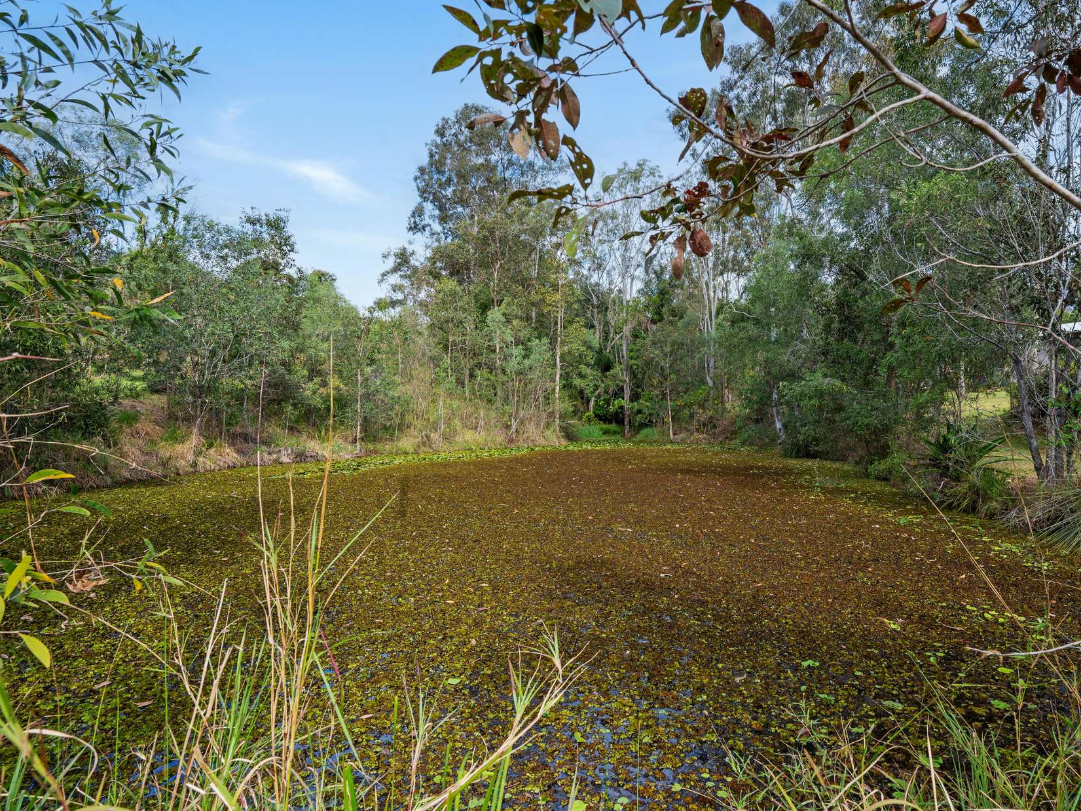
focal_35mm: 20
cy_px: 406
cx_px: 626
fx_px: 611
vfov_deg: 67.1
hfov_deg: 82.4
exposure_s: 1/200
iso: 250
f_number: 9
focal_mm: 17.5
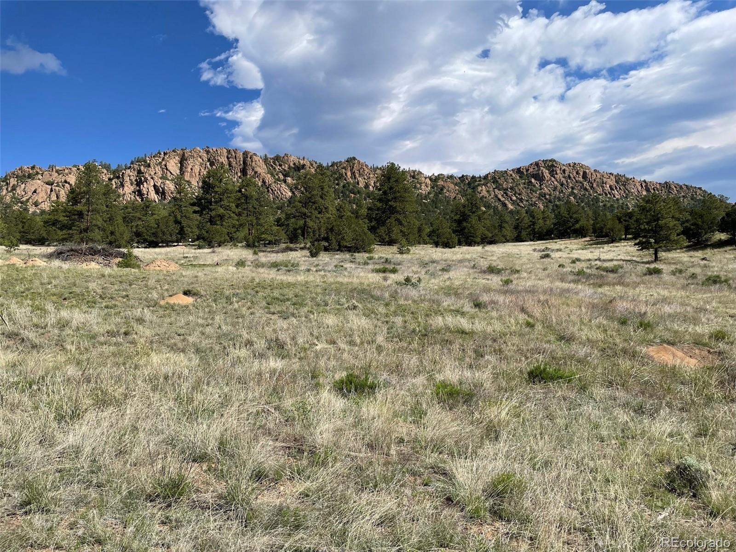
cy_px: 276
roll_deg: +2.6
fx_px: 553
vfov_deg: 53.1
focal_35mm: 26
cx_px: 368
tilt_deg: +1.1
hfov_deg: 67.3
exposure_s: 1/5051
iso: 32
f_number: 1.6
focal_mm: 4.2
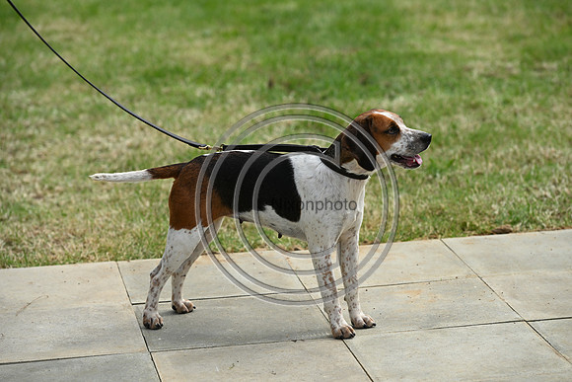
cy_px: 191
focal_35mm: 135
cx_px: 286
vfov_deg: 10.2
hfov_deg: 15.2
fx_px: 2145
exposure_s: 1/1000
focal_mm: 135
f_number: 4.5
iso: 140
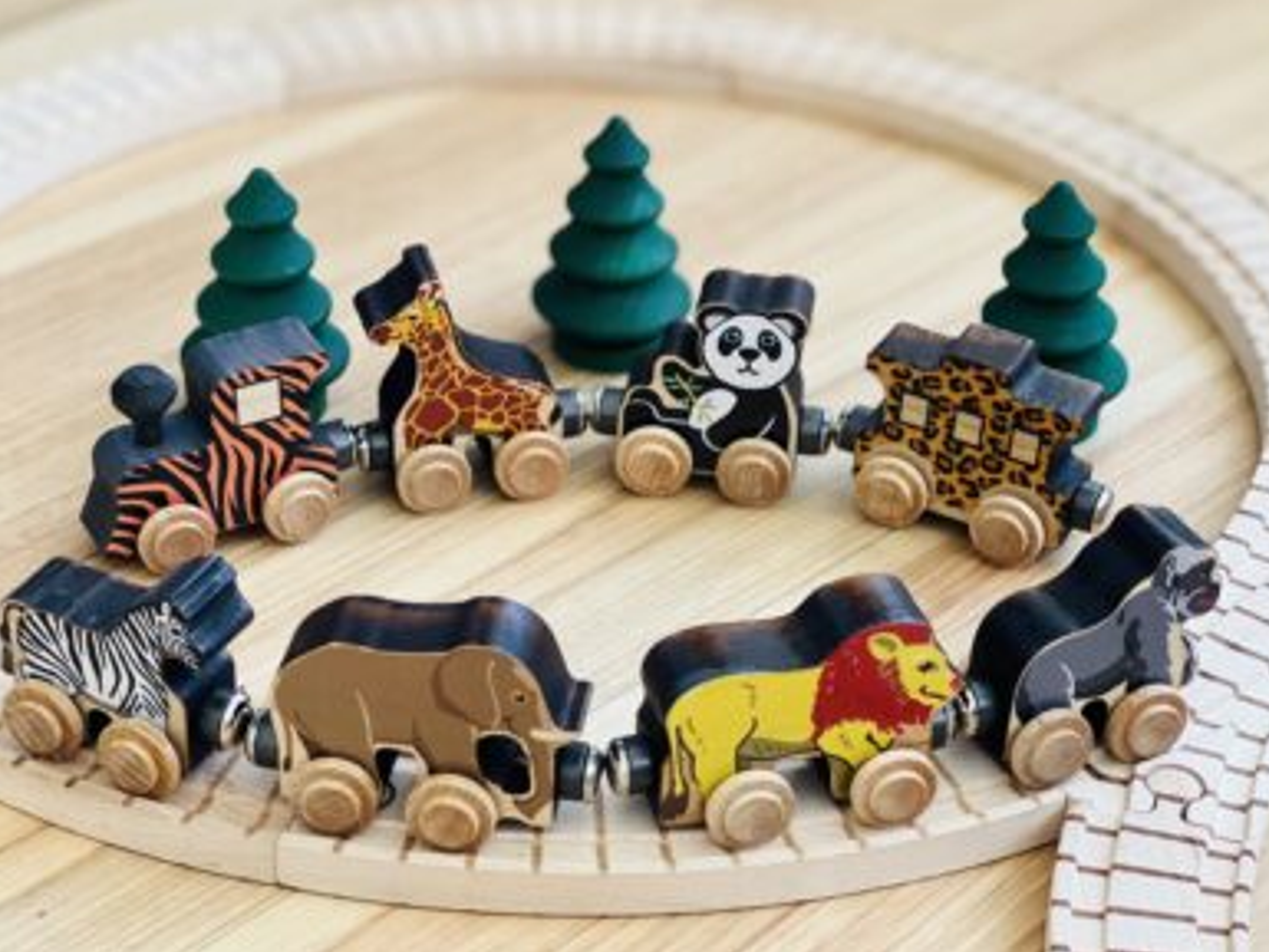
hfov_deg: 24.4
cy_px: 464
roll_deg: -2.3
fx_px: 2934
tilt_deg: -32.8
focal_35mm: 80
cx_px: 649
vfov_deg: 18.4
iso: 200
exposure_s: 1/40
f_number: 2.8
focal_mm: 9
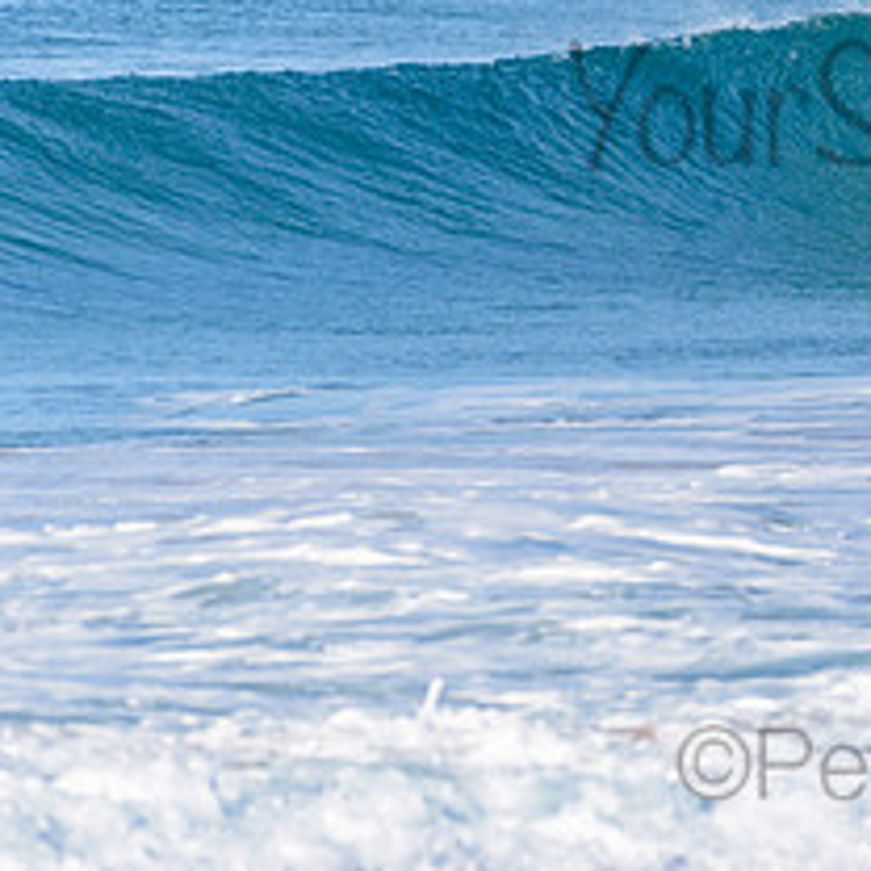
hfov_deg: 1.5
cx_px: 1001
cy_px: 69
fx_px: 33734
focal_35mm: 1185
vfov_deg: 1.5
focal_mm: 500
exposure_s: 1/2000
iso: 180
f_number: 5.6
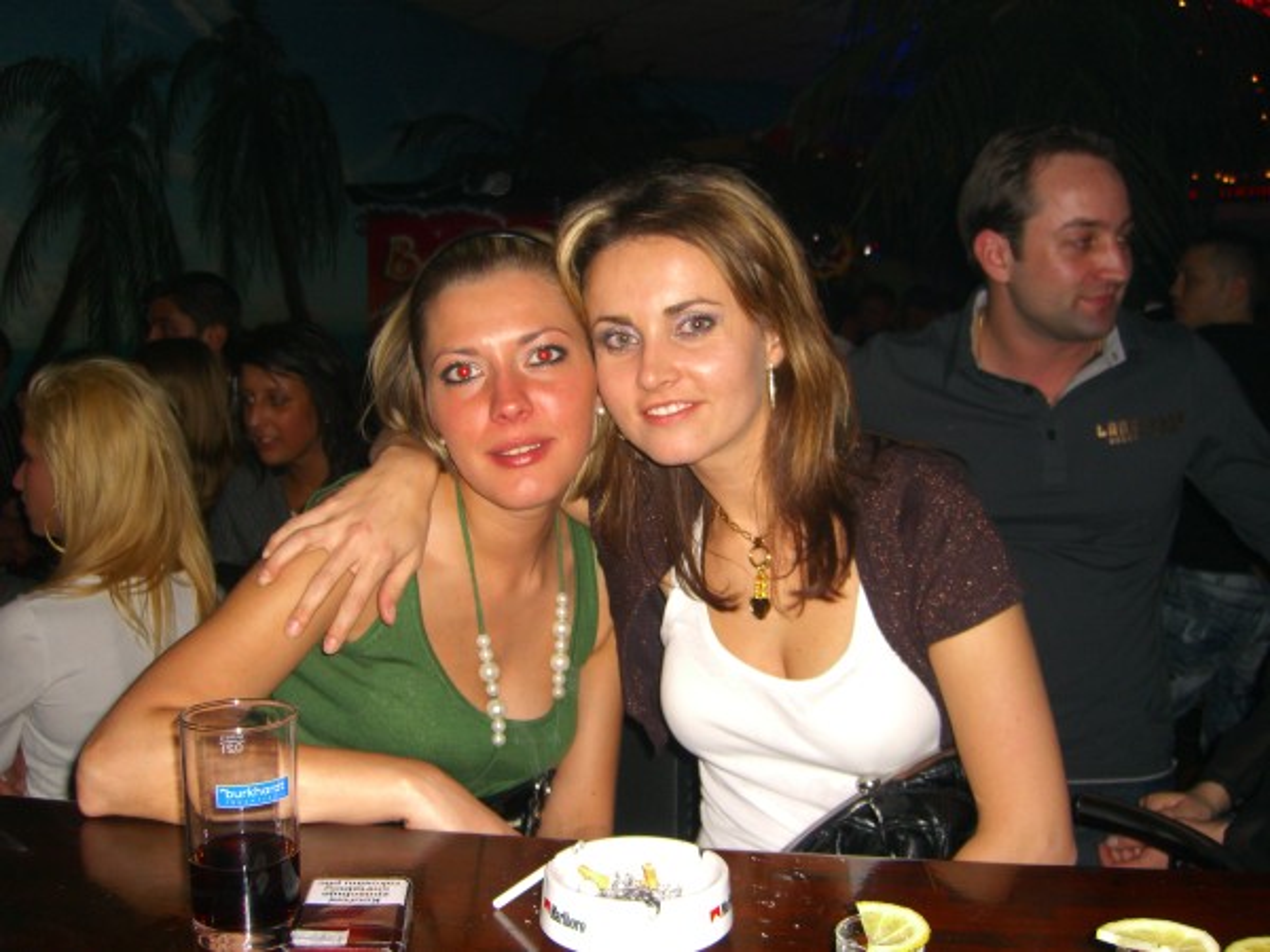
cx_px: 635
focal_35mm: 38
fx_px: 1394
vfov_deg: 37.7
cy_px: 476
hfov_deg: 49.0
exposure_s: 1/60
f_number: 2.8
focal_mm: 7.9
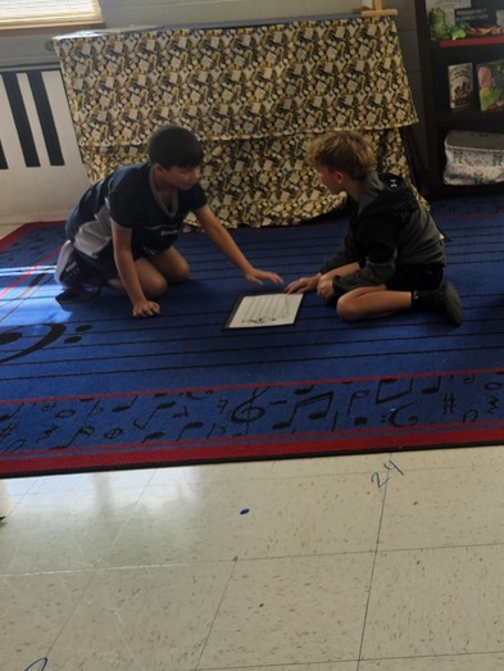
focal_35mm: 45
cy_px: 287
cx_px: 451
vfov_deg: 41.9
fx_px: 873
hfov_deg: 30.8
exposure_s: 1/60
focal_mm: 5.4
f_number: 1.8
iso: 25
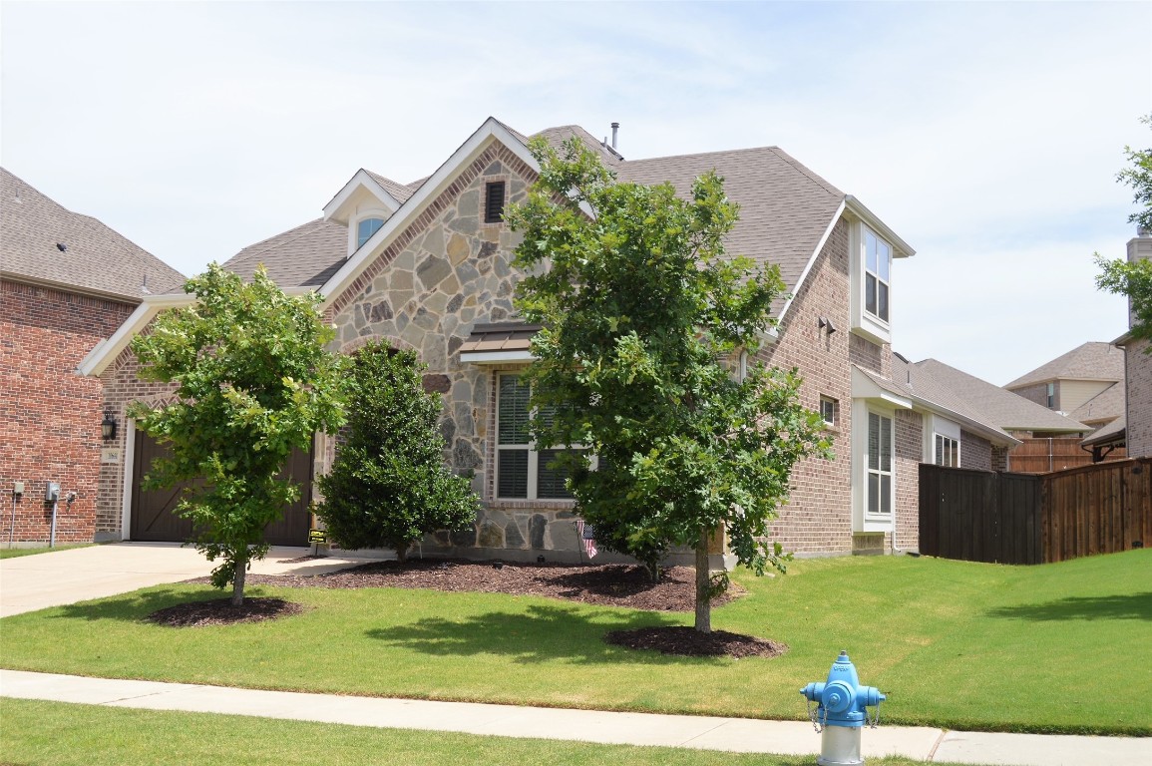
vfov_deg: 31.8
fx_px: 1343
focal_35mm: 42
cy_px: 383
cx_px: 576
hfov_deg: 46.4
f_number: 9
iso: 100
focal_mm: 28
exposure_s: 1/200
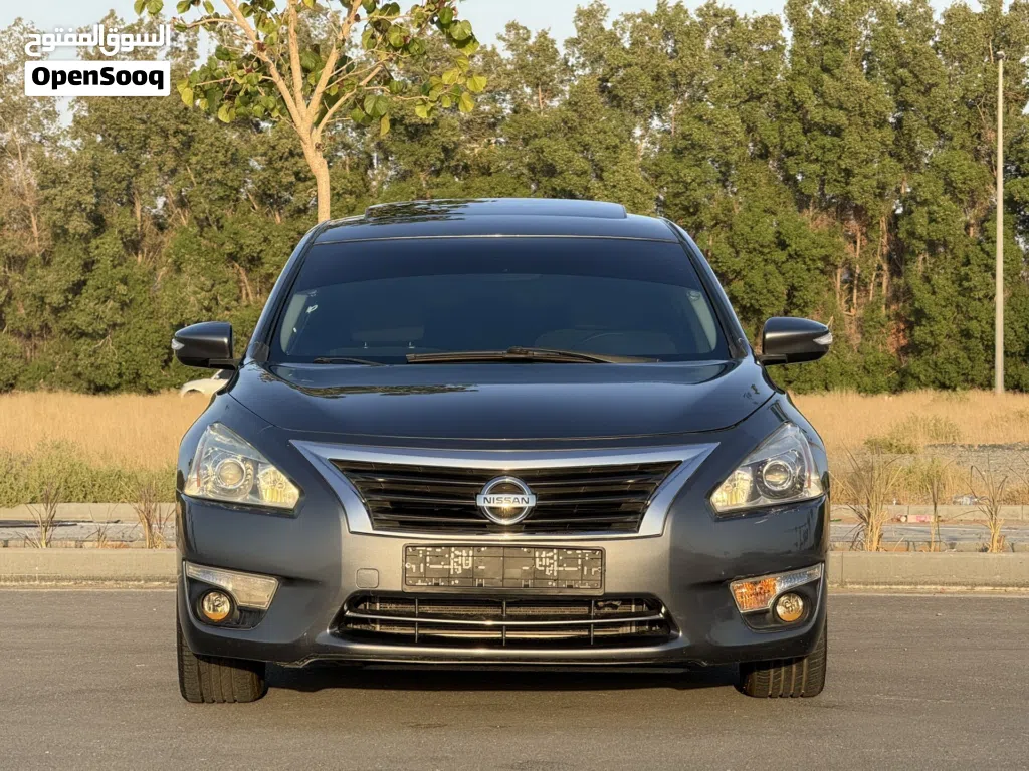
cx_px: 514
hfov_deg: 16.4
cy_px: 386
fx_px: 3567
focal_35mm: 120
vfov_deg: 12.3
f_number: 2.8
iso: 50
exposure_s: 1/426
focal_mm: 15.66
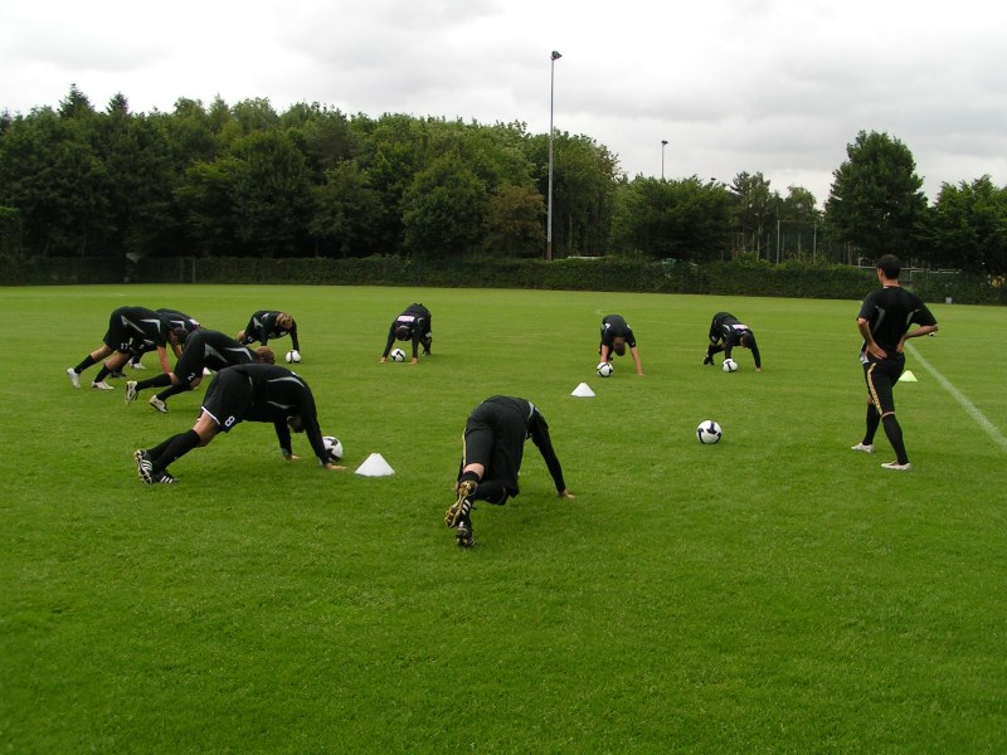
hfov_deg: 49.0
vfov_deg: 37.7
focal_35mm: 38
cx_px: 504
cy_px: 378
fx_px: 1105
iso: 50
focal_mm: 5.8
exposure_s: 1/100
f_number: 5.6
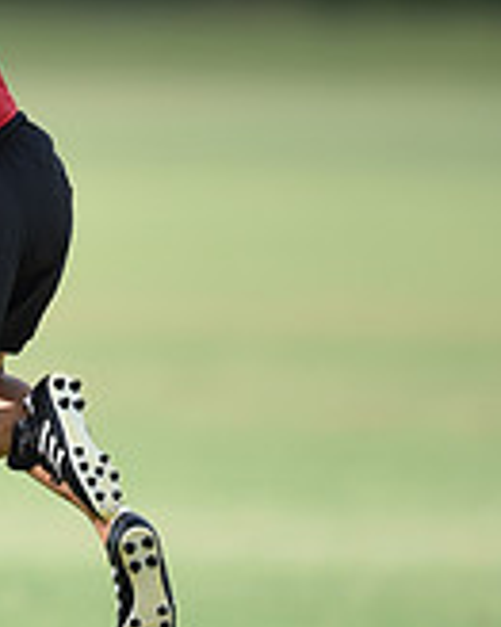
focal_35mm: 1326
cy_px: 141
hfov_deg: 1.2
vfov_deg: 1.5
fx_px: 24600
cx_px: -279
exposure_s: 1/1000
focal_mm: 400
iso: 100
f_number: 2.8
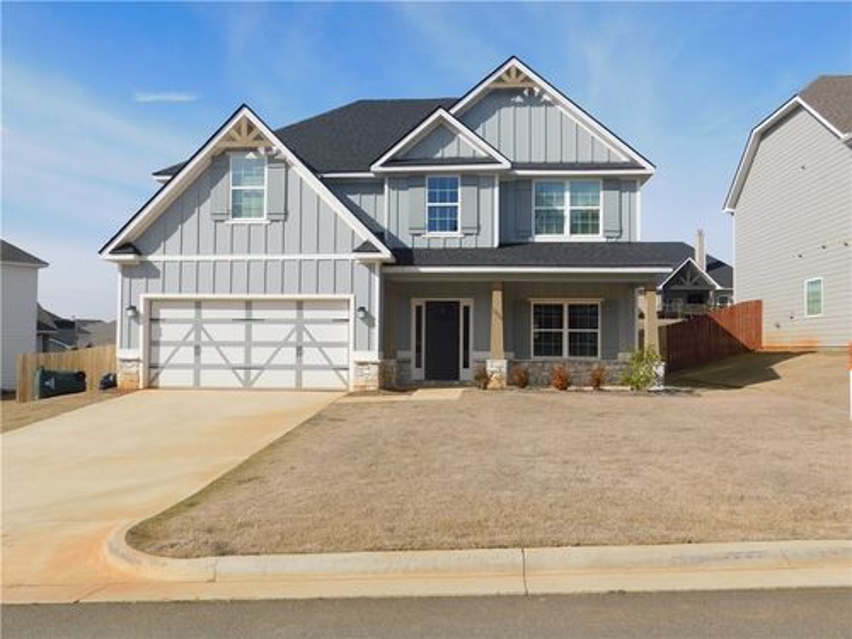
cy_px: 320
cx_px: 426
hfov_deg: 60.0
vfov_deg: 46.8
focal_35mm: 30
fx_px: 738
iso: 125
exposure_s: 1/500
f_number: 6.4
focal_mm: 5.3
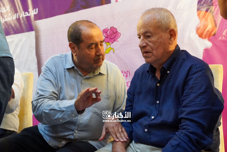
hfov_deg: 46.4
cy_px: 76
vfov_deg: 31.9
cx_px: 114
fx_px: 265
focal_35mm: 42
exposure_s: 1/160
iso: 5000
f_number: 4
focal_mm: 28
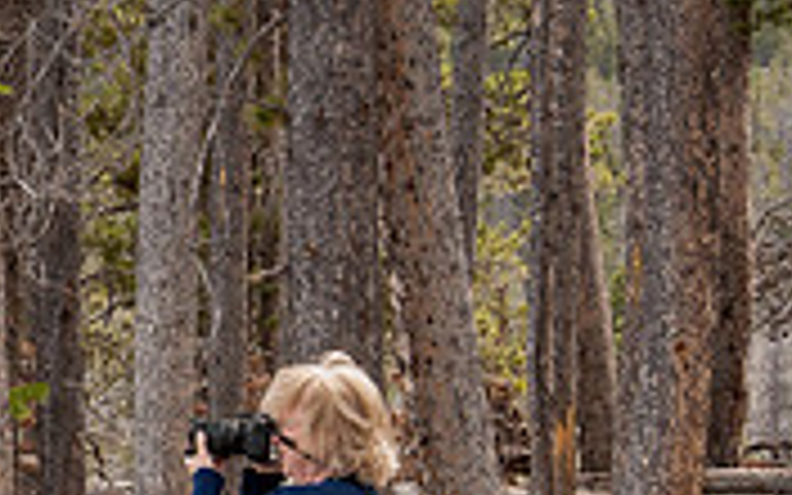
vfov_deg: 3.9
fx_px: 7252
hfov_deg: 6.2
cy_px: 711
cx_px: -387
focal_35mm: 336
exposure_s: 1/125
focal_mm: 100
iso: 1000
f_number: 11
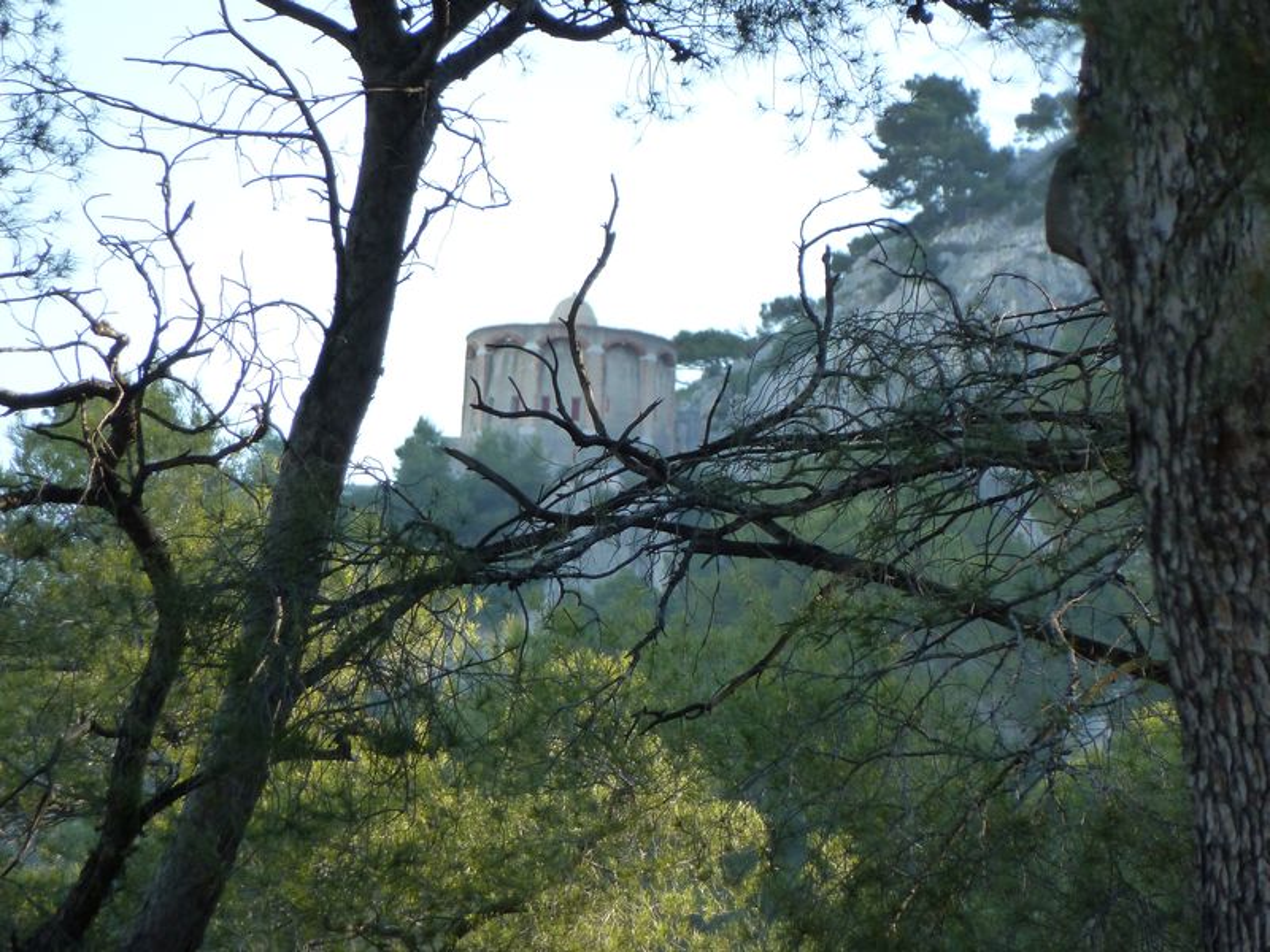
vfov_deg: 5.0
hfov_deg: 6.6
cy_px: 476
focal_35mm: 300
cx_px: 635
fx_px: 11006
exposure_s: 1/125
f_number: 4.9
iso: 160
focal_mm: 49.2
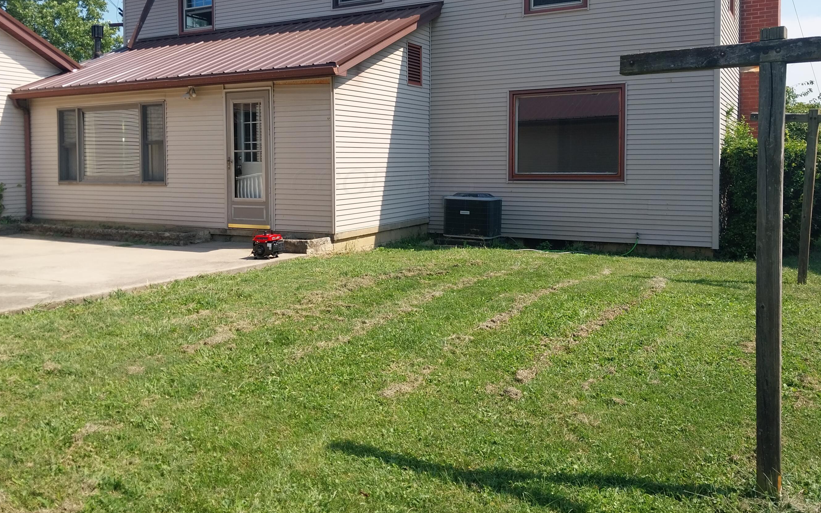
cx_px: 384
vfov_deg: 40.2
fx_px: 694
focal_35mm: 31
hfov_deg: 61.2
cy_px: 181
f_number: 1.8
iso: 20
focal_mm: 4
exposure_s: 1/544
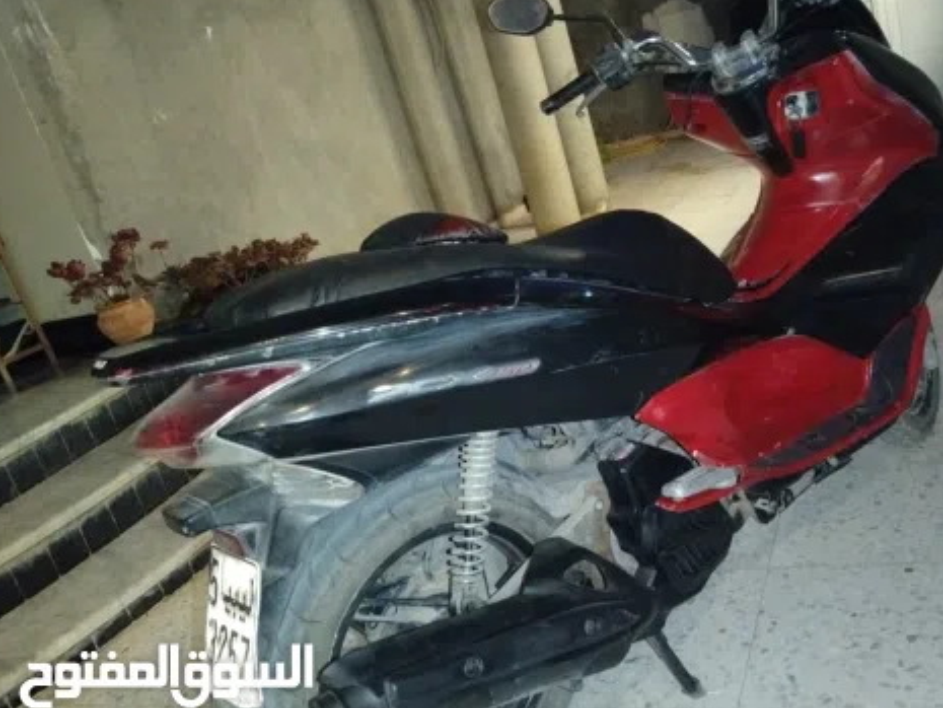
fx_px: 899
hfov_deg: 54.4
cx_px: 619
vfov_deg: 43.0
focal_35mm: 33
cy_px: 351
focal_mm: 5.25
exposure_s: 1/16.7
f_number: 1.75
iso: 5669
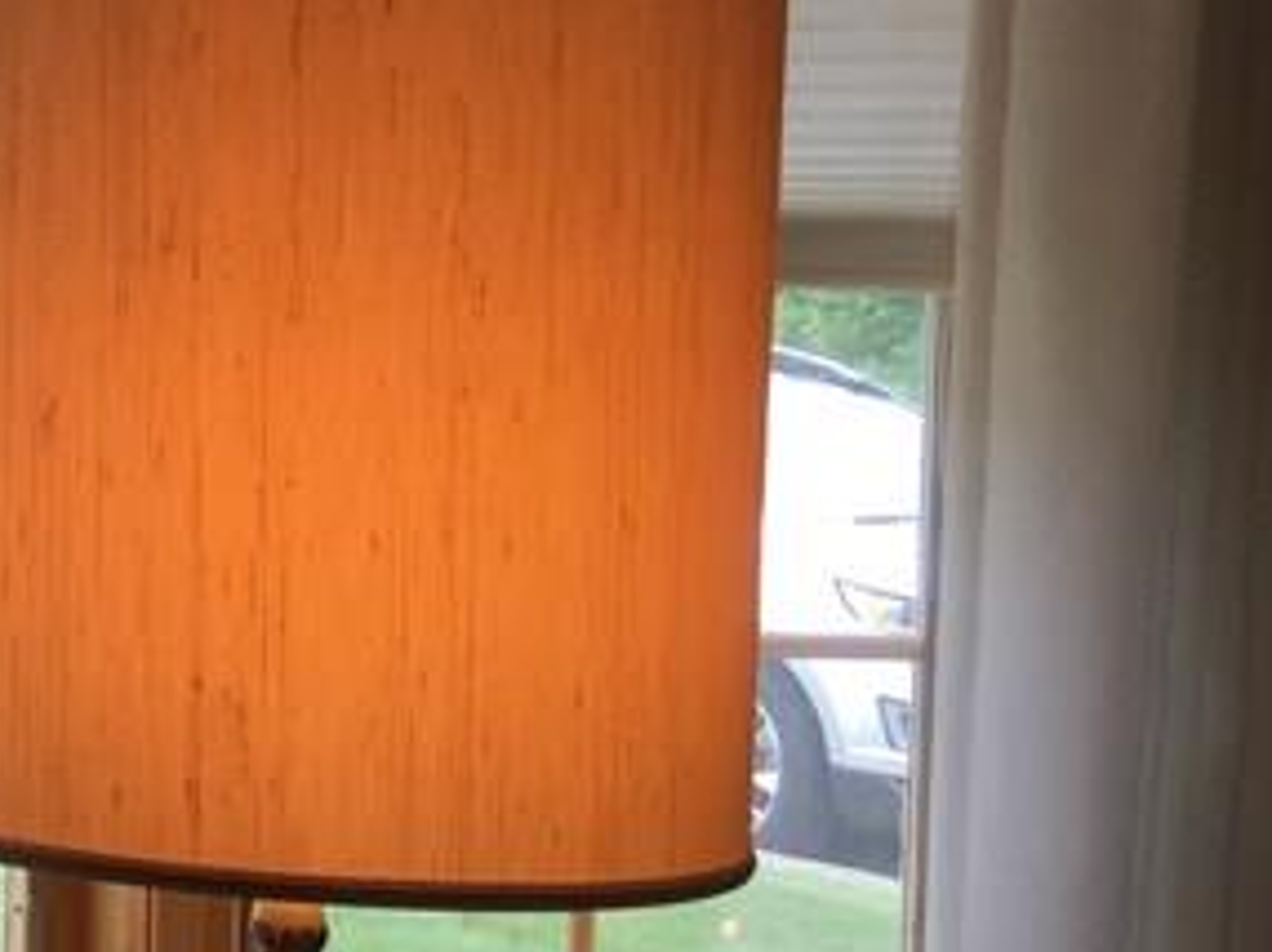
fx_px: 3818
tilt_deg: -6.1
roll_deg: -0.4
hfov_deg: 16.2
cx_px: -961
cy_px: 529
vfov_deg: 14.2
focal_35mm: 104
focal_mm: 4.15
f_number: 2.2
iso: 40
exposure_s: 1/120
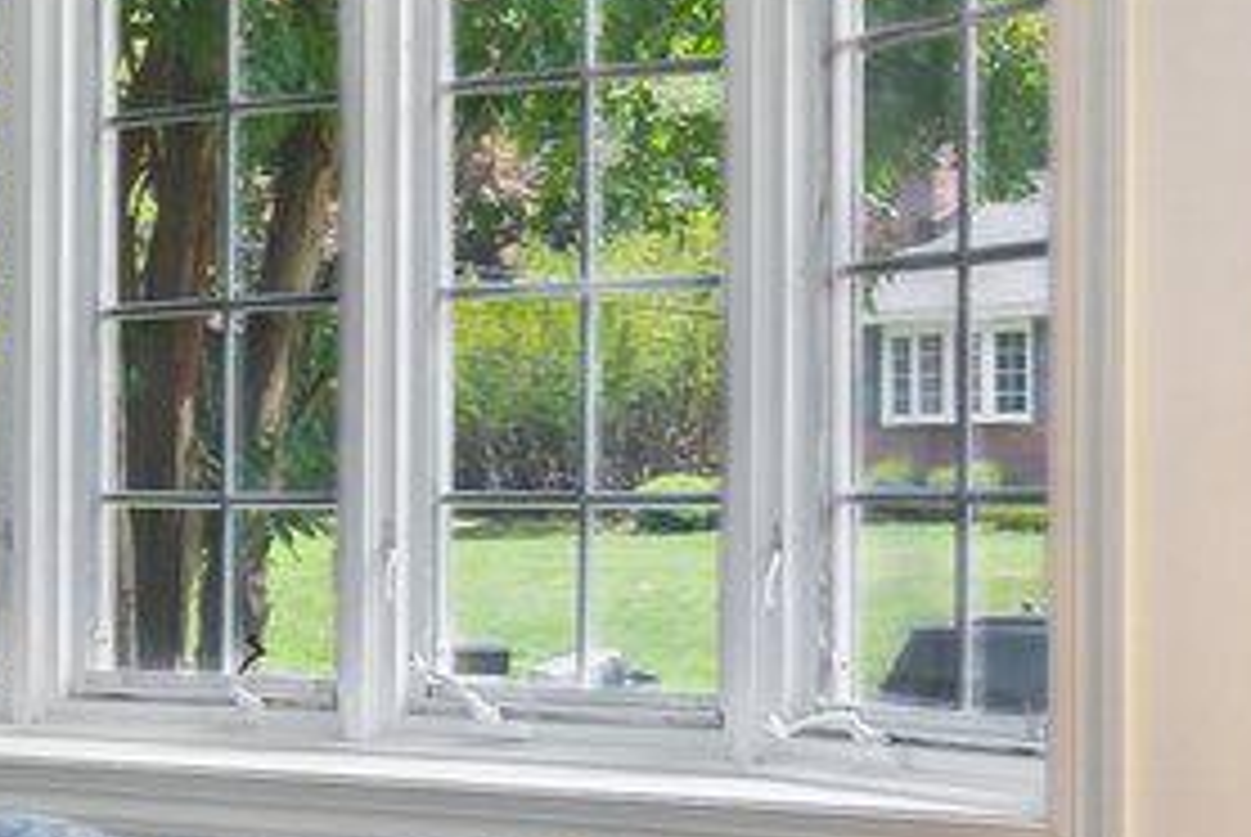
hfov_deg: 19.5
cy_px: 484
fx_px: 3583
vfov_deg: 13.3
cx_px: 158
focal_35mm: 103
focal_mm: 14
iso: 500
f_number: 8
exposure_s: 1/25
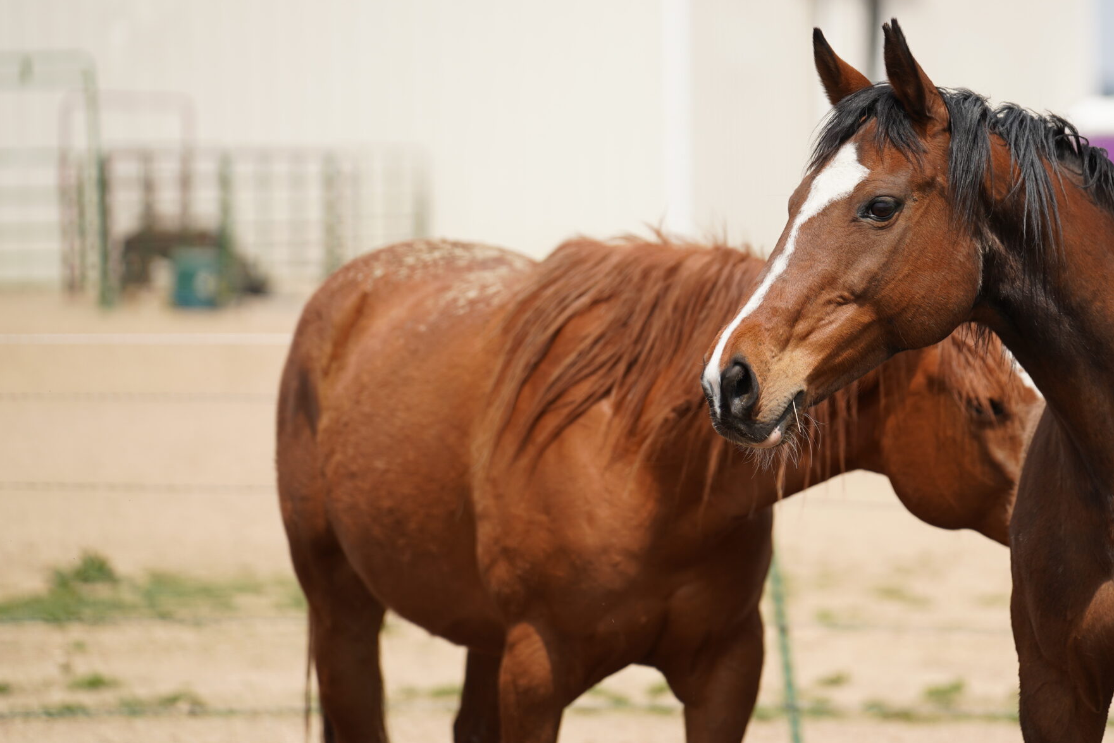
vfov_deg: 6.3
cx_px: 807
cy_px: 289
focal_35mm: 218
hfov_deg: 9.4
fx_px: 6747
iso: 125
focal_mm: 150
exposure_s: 1/2500
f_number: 2.8
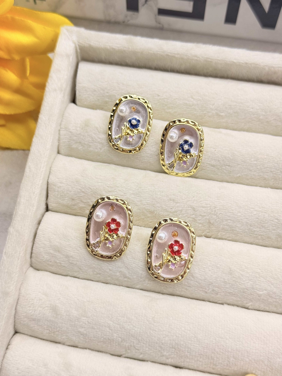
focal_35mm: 48
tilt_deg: -68.1
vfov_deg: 39.7
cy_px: 188
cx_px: 141
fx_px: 521
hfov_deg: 30.3
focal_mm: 6.76
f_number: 1.78
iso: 64
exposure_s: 1/163
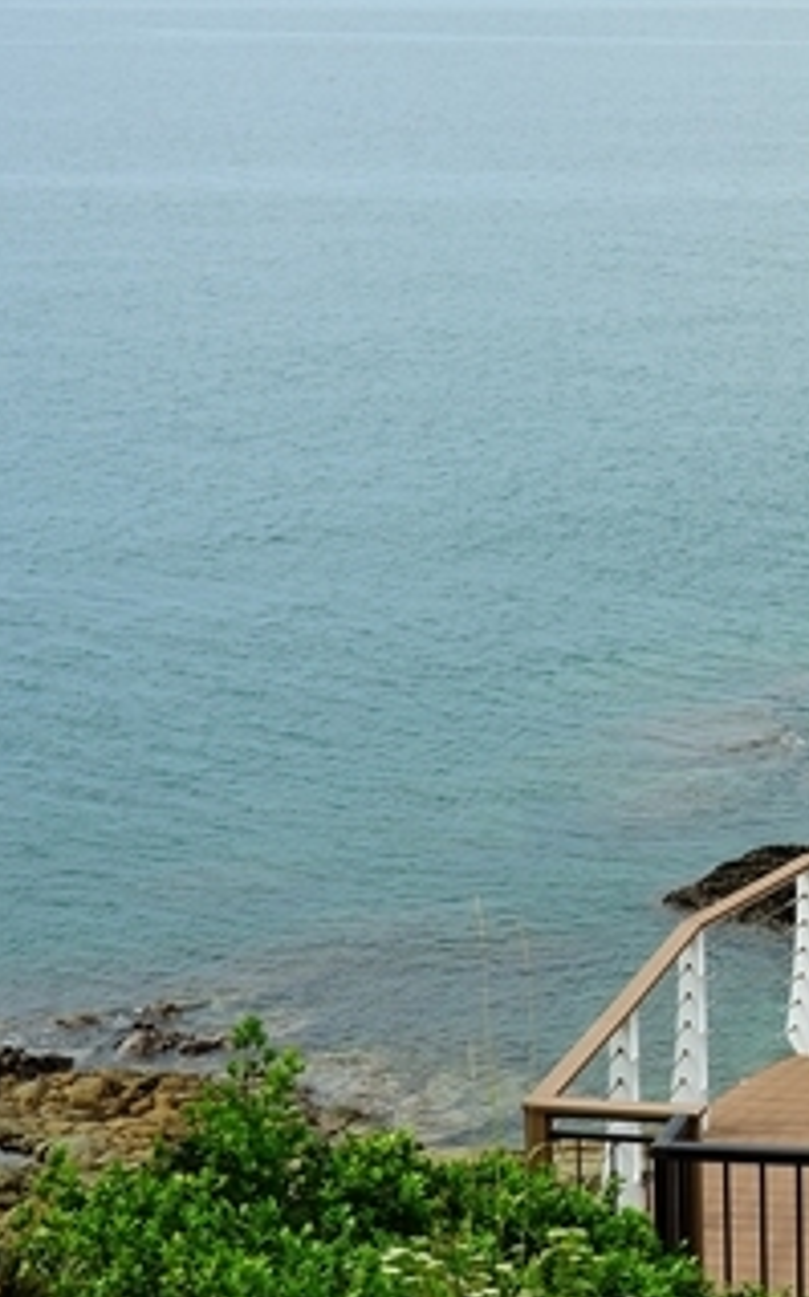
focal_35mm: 87
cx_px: 1163
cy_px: 610
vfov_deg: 23.8
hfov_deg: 14.2
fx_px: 3073
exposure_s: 1/125
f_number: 11
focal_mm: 34
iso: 100
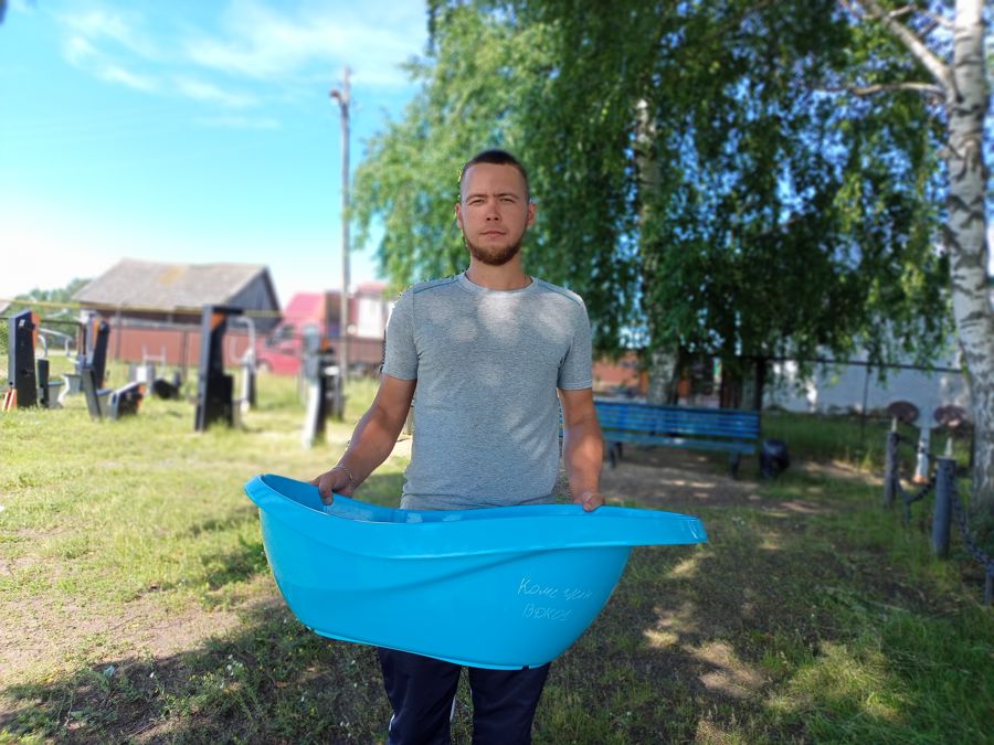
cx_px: 497
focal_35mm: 28
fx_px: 804
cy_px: 372
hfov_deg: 63.4
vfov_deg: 49.7
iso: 112
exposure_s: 1/969
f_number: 2.8
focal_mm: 3.95
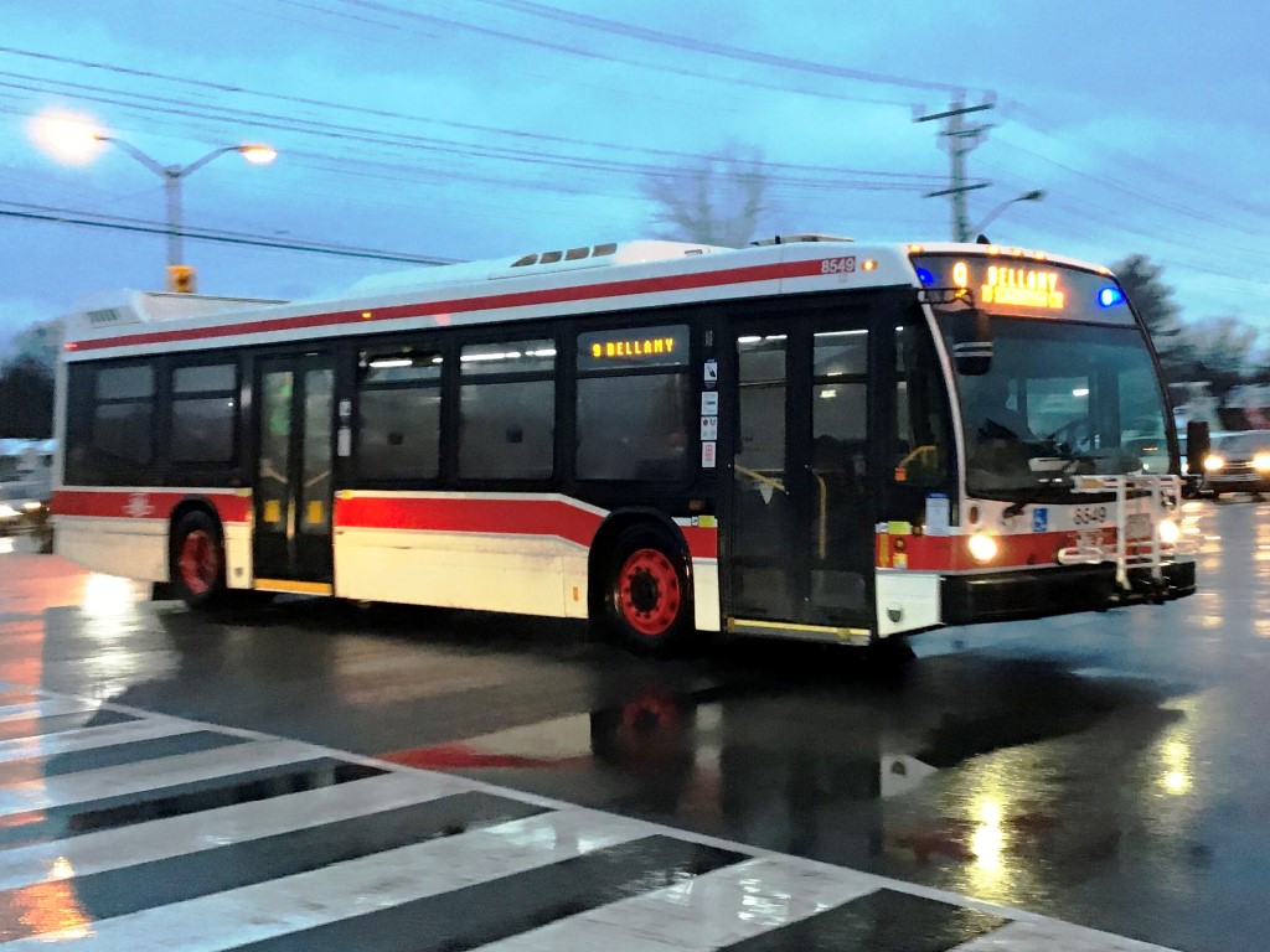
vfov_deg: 45.4
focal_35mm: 31
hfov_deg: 58.4
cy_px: 476
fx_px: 1137
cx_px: 635
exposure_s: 1/30
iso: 125
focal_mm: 3.3
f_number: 2.4
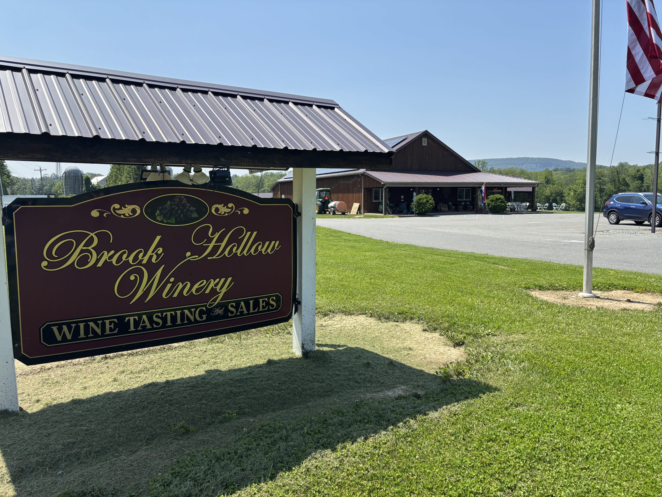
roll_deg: -0.2
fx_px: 497
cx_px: 331
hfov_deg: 67.3
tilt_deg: -5.9
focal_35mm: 26
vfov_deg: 53.1
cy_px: 248
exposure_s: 1/2571
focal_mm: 5.96
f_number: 1.6
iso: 50
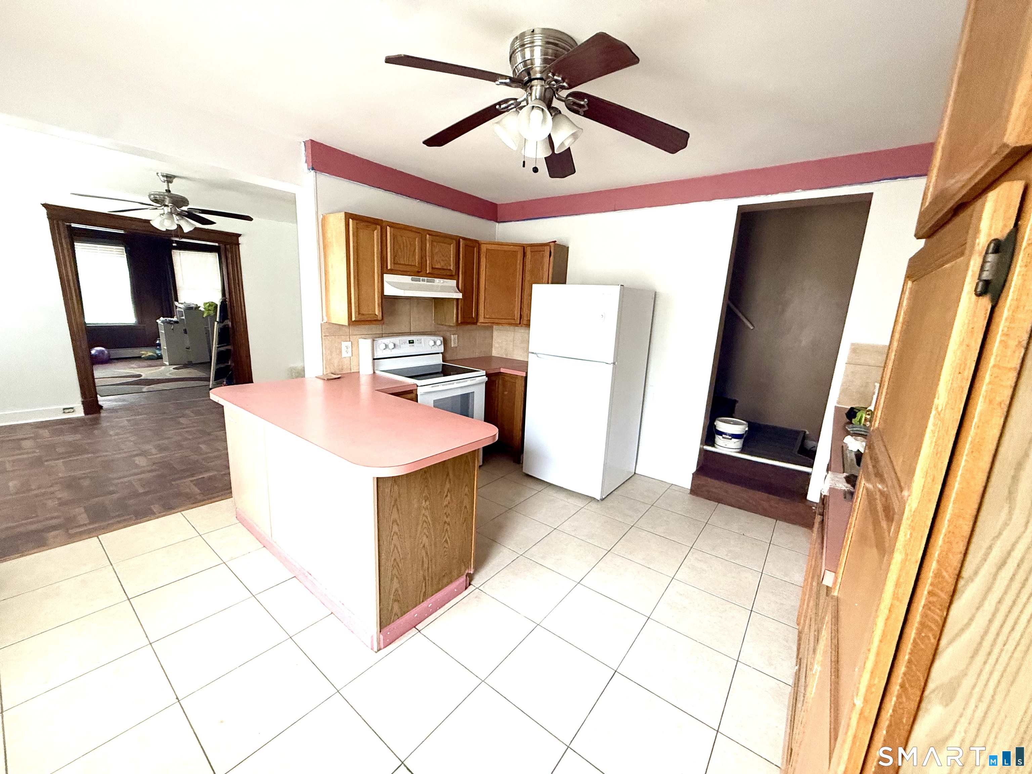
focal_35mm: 14
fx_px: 417
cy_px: 387
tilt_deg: -11.6
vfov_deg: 85.7
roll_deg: -3.2
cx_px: 516
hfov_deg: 102.1
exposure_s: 1/60
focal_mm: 2.22
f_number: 2.2
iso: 400
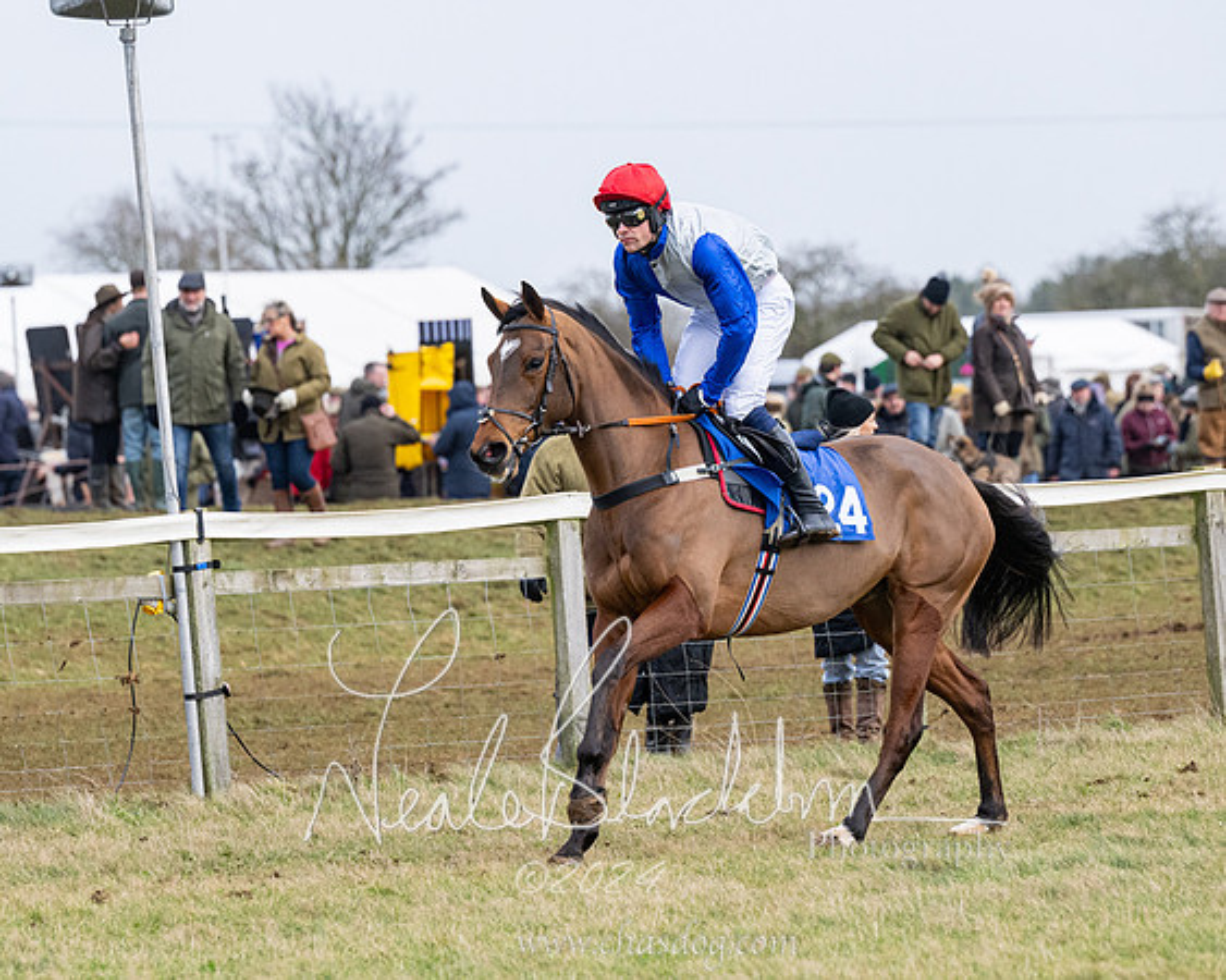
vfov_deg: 5.7
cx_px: 613
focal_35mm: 270
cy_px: 490
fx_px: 9808
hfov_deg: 7.2
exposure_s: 1/1600
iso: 800
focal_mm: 160
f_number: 4
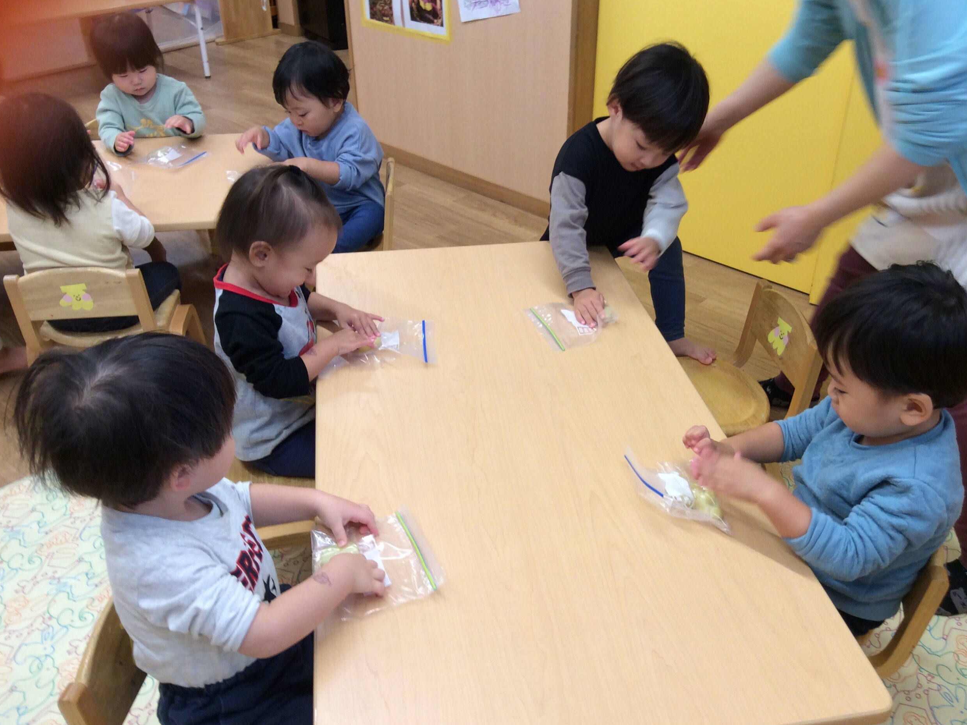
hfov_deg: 55.4
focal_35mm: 33
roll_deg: +2.1
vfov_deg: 42.9
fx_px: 922
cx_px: 490
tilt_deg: -33.1
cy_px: 359
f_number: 2.4
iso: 40
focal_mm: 3.3
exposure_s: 1/40
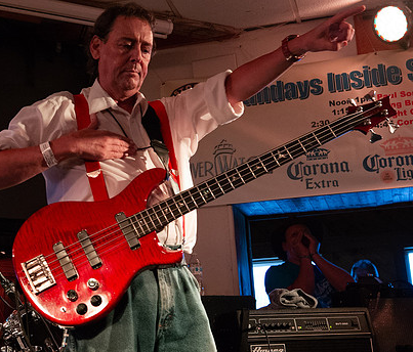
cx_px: 148
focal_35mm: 69
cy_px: 147
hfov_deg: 26.7
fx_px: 866
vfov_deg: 23.0
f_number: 6.3
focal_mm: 45
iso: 6400
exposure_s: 1/60
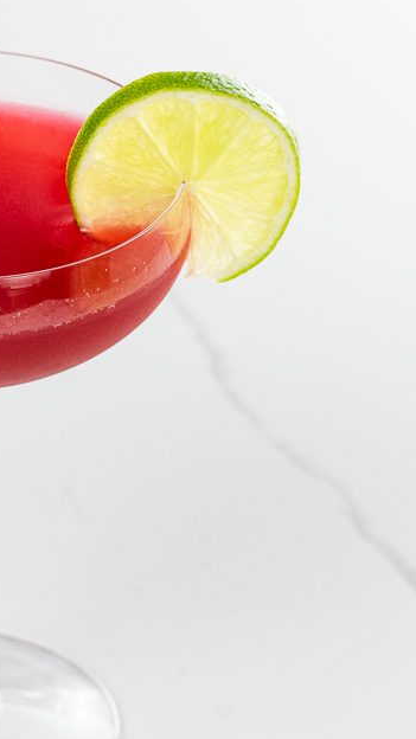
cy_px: 420
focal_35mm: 212
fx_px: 4157
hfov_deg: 5.7
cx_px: -122
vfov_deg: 10.2
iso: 1600
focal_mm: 105
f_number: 13
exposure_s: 1/125
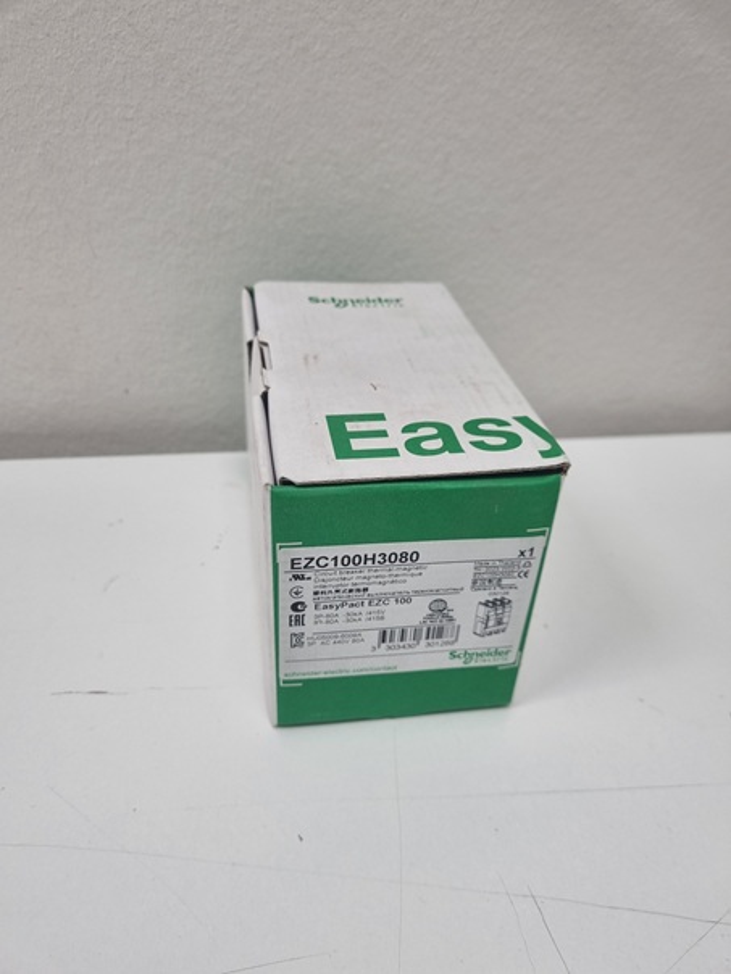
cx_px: 366
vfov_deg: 67.3
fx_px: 732
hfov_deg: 53.1
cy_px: 487
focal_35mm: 26
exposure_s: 1/121
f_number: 1.8
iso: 50
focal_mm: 5.4
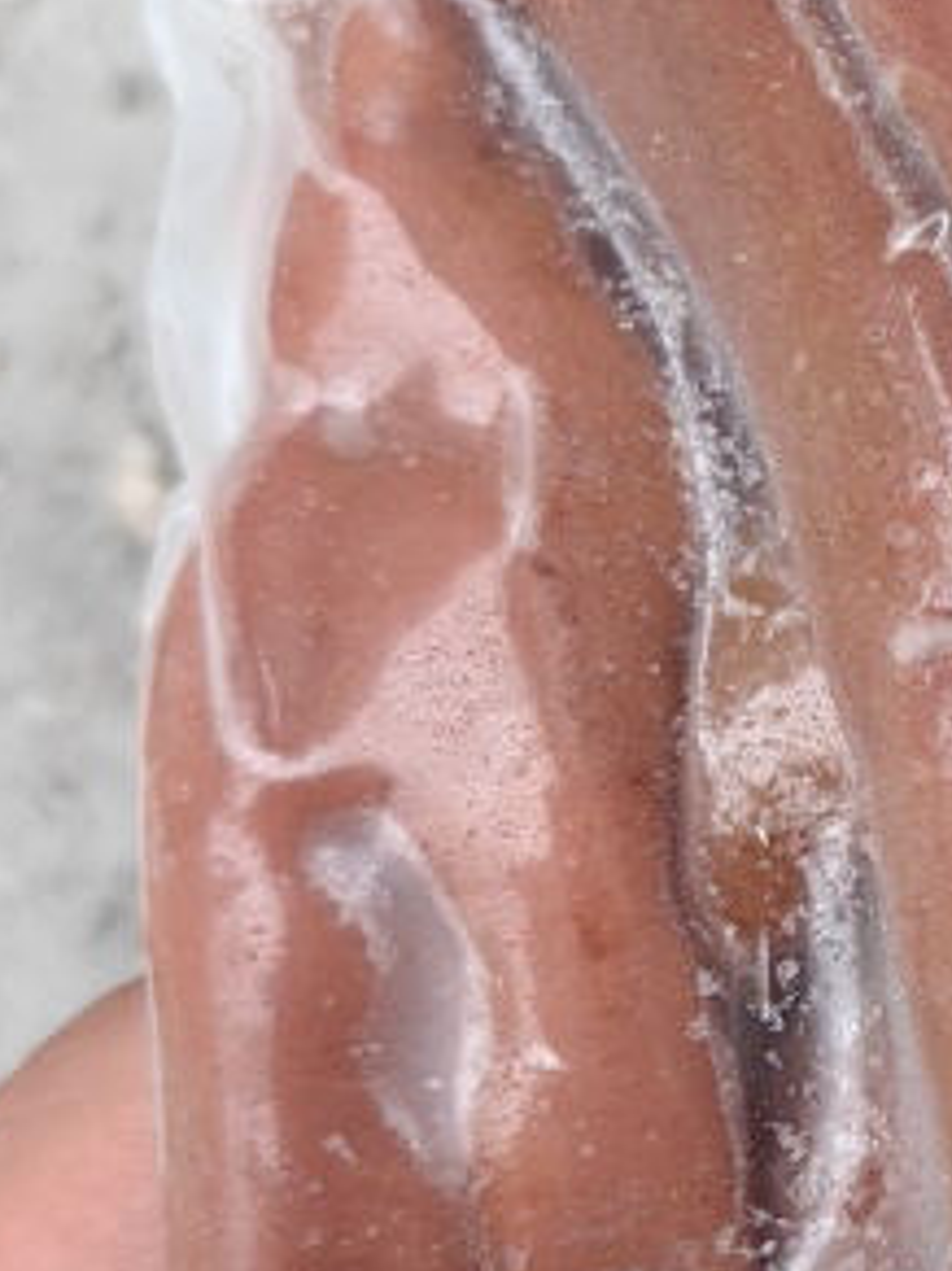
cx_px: 1480
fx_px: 3633
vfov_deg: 19.8
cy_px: 675
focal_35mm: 99
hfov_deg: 13.9
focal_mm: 5.75
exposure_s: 1/300
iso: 320
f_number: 2
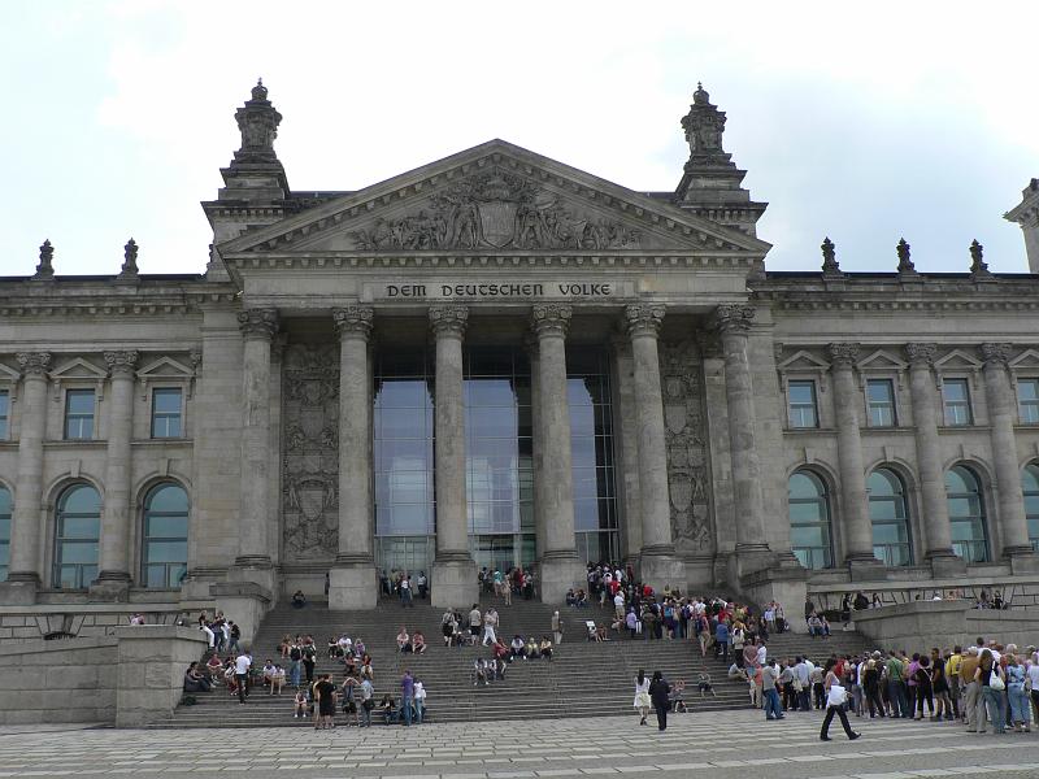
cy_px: 390
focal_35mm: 36
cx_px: 520
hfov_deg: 51.4
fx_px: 1081
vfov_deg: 39.7
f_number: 5
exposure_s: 1/400
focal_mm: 6
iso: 80
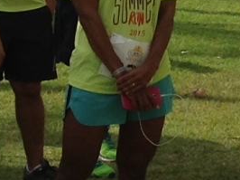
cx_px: 189
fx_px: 1649
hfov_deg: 8.3
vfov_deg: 6.2
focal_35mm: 238
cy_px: -67
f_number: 2.4
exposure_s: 1/1348
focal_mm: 3.3
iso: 25
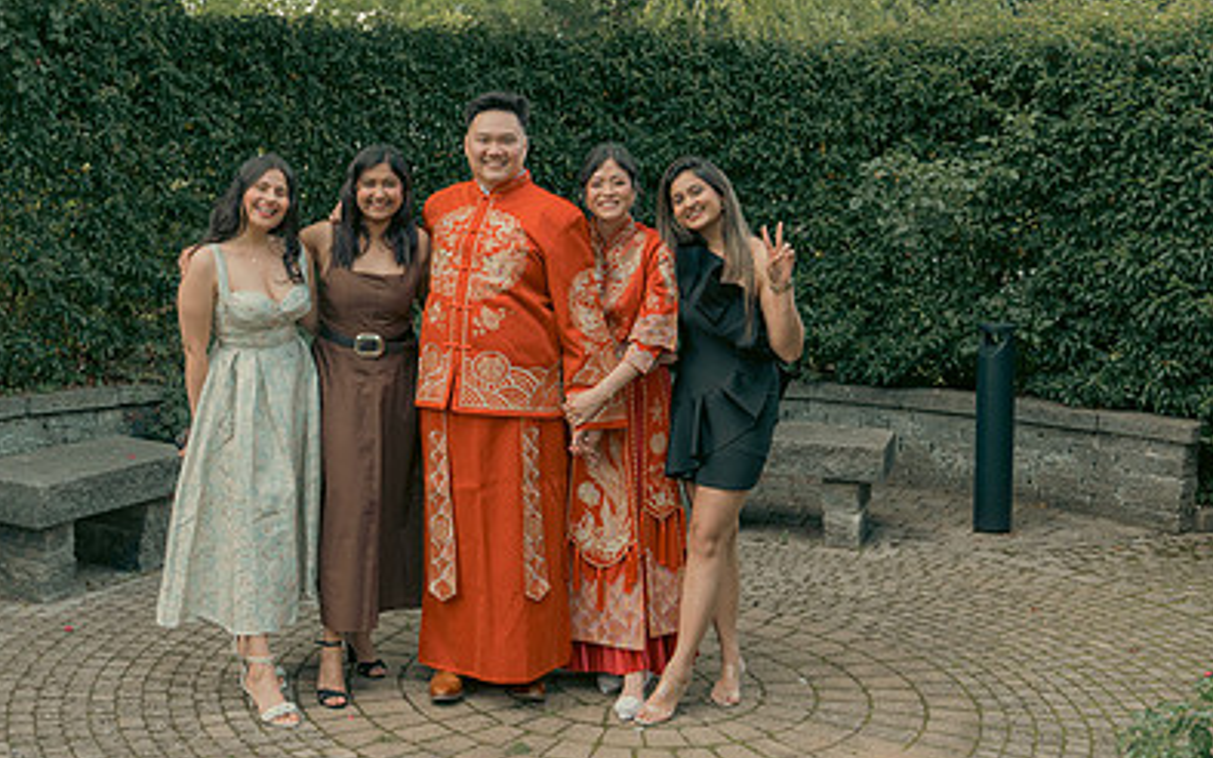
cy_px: 217
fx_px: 1685
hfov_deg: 39.4
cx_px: 486
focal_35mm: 51
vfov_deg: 25.1
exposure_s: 1/160
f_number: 5.6
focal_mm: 34
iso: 500
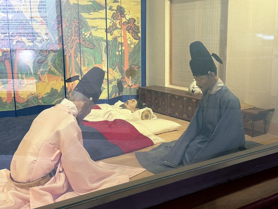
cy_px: 104
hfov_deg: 39.7
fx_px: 385
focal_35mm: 48
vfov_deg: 30.3
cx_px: 139
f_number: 1.8
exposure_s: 1/40
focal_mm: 6.76
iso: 250
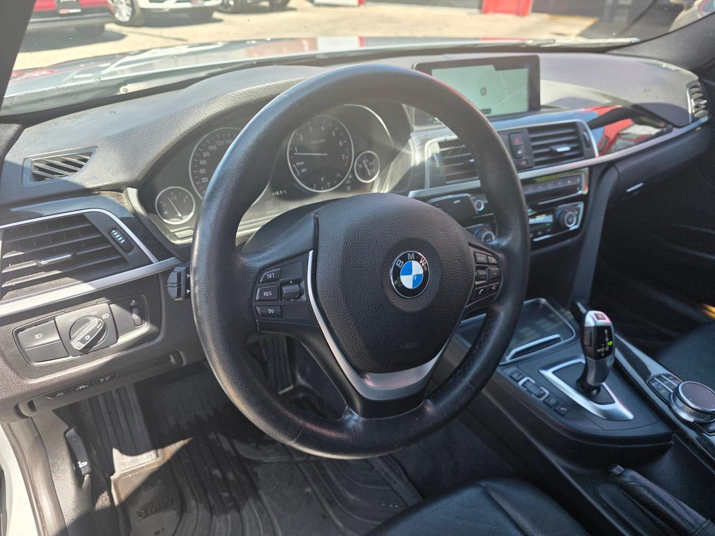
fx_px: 475
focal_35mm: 23
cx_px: 358
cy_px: 268
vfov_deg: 58.9
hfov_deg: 73.9
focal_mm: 6.3
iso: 50
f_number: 1.7
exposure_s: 1/359
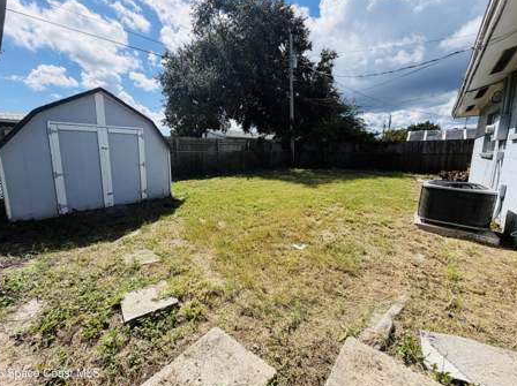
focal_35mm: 15
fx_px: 224
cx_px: 245
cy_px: 184
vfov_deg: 81.6
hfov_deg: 98.1
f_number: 2.2
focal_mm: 2.22
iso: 25
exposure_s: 1/1033
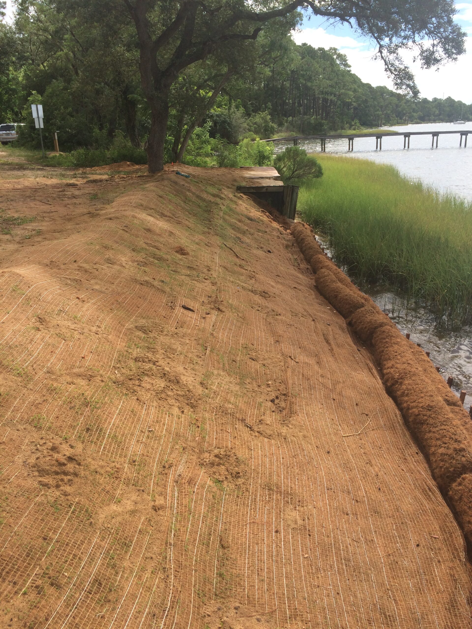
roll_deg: +3.0
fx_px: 527
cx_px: 236
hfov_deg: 48.2
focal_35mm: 29
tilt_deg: -20.8
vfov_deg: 61.7
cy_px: 314
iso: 32
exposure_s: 1/1466
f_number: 2.2
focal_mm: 4.15
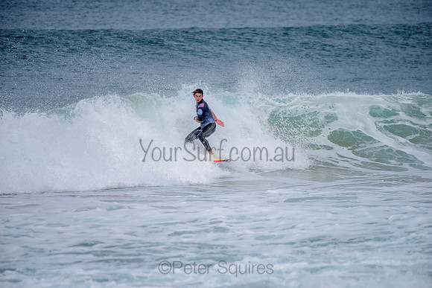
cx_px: 216
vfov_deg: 2.8
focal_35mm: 500
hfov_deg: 4.1
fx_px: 6001
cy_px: 144
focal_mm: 500
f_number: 5.6
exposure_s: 1/2000
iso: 160
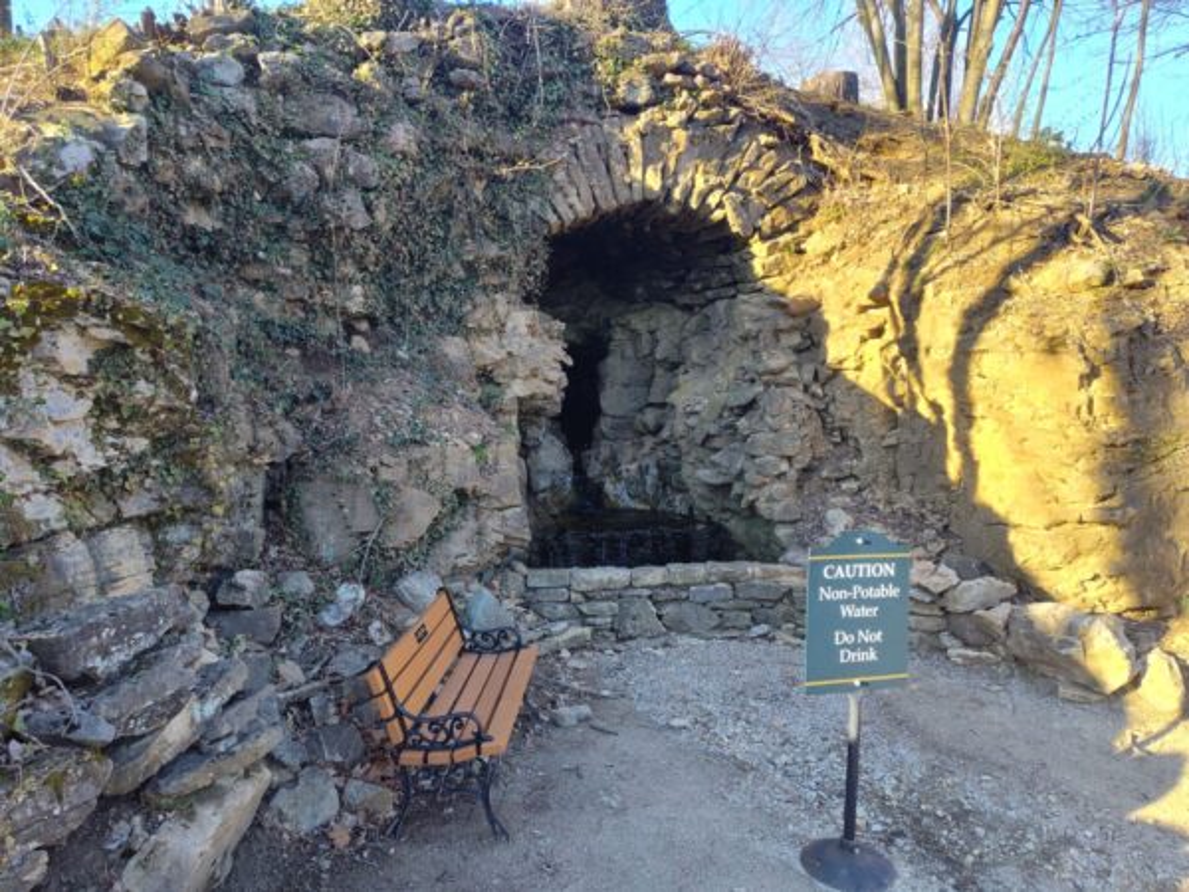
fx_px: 790
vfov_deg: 58.9
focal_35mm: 23
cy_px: 446
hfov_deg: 73.9
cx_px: 594
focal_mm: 5.56
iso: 123
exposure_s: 1/200
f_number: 1.8
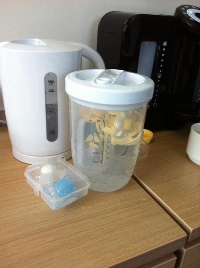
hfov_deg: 40.6
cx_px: 100
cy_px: 134
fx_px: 270
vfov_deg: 52.7
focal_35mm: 35
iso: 125
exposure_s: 1/120
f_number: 2.8
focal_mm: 3.85
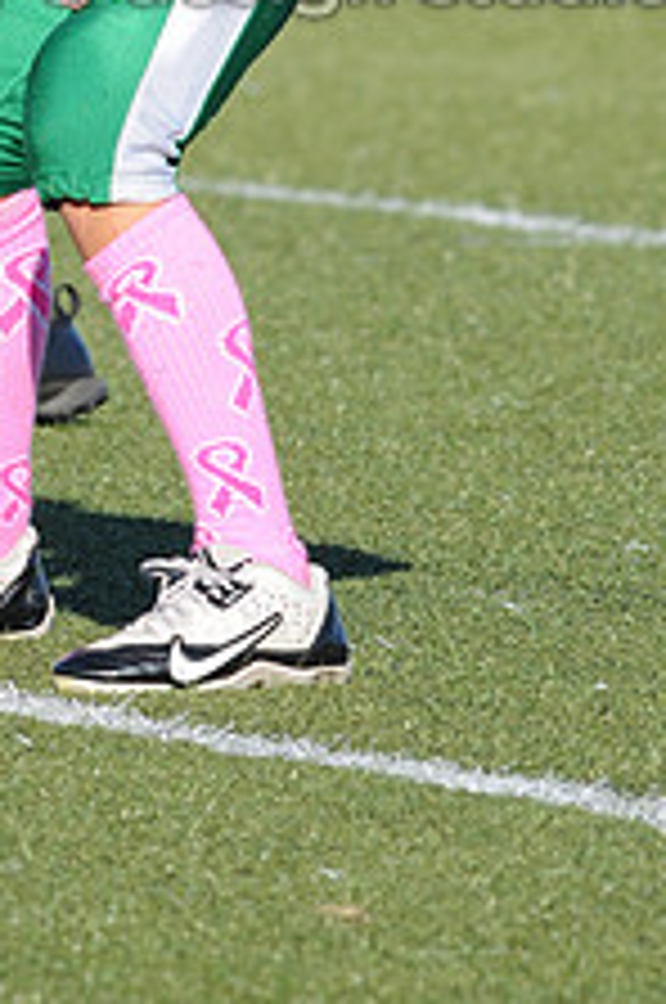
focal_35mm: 1172
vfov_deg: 1.8
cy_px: -239
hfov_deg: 1.2
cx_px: 56
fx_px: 32622
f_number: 7.1
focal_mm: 300
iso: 200
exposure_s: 1/500
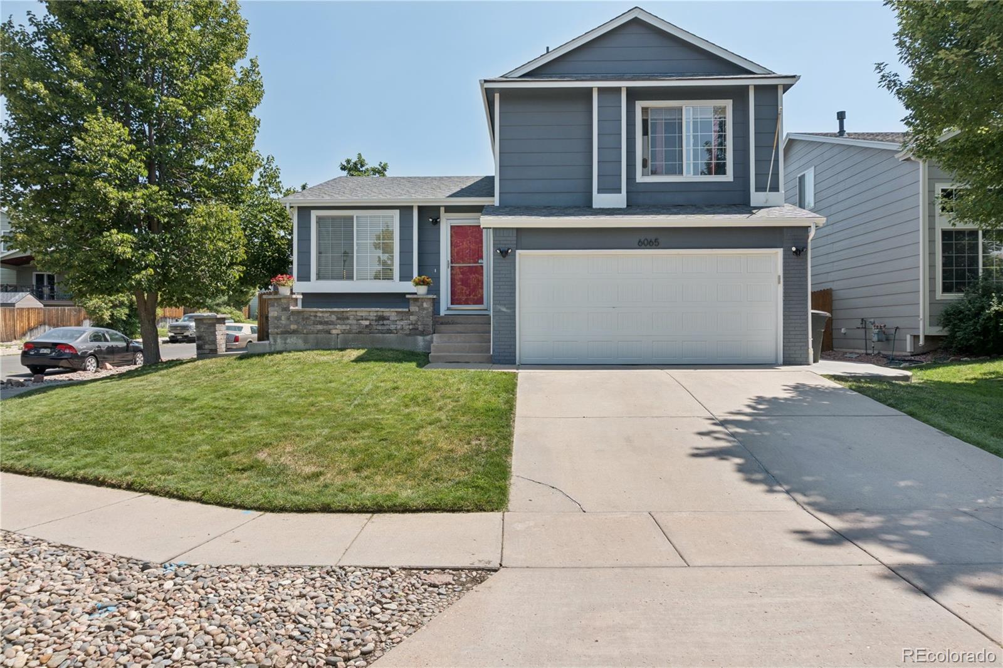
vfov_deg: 53.1
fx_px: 668
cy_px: 334
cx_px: 502
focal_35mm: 24
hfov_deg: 73.8
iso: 50
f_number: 9
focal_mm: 16
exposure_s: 1/100
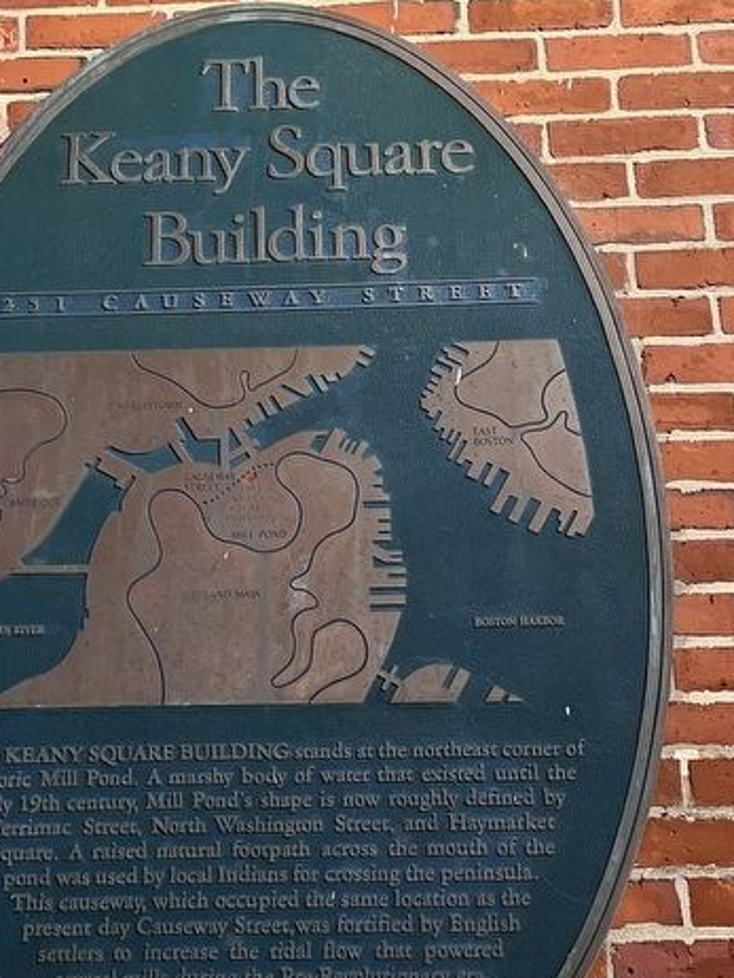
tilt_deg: +13.1
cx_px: 235
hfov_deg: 31.9
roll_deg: +0.6
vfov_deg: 41.8
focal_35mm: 45
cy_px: 603
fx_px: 1271
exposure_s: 1/30
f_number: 1.6
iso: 500
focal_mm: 5.1
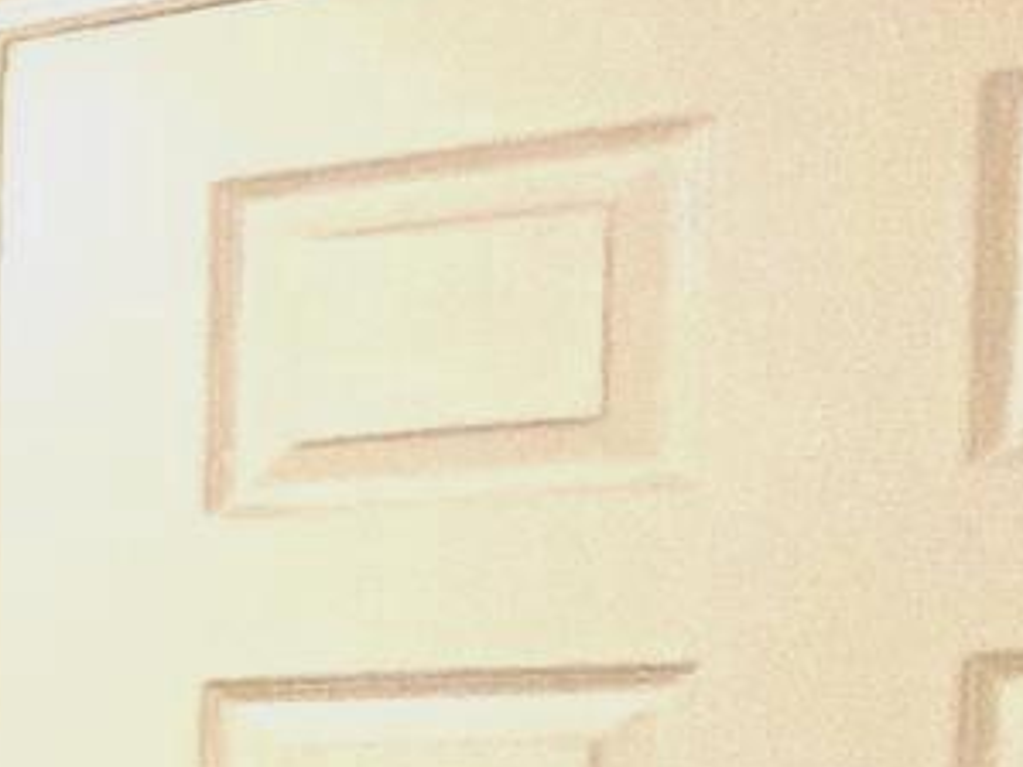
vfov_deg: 14.8
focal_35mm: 96
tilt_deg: -2.5
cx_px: -2135
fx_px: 2836
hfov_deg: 11.1
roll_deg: +1.9
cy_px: 948
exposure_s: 1/60
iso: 640
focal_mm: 2.22
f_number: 2.2
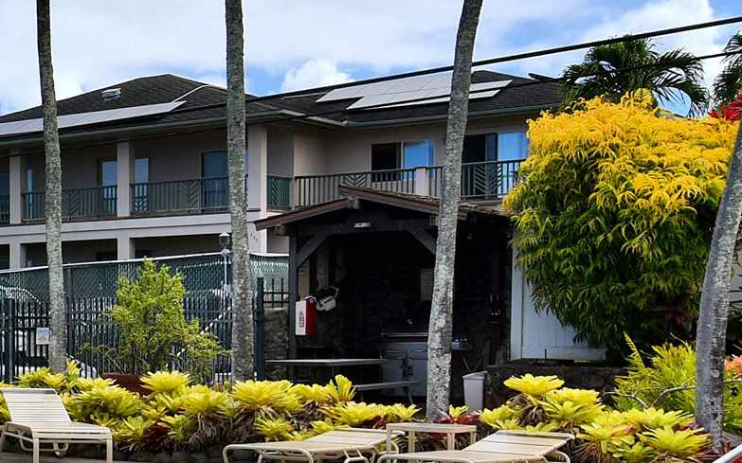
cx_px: -335
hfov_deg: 23.5
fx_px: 1456
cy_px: 347
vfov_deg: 18.0
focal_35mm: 72
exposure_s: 1/200
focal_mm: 18
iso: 100
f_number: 13
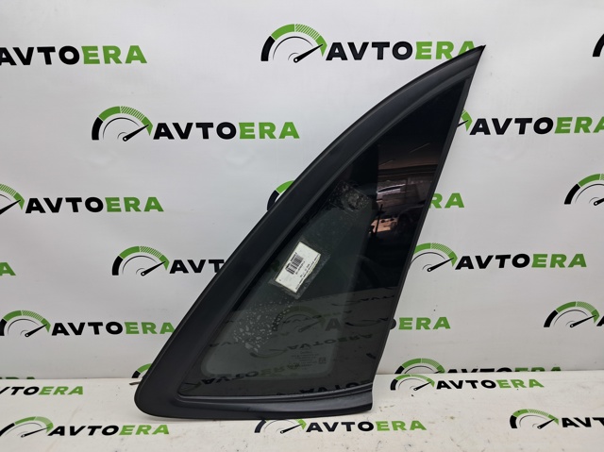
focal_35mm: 27
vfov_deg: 51.3
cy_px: 226
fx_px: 471
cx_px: 302
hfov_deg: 65.4
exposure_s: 1/100
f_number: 1.8
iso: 50
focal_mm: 4
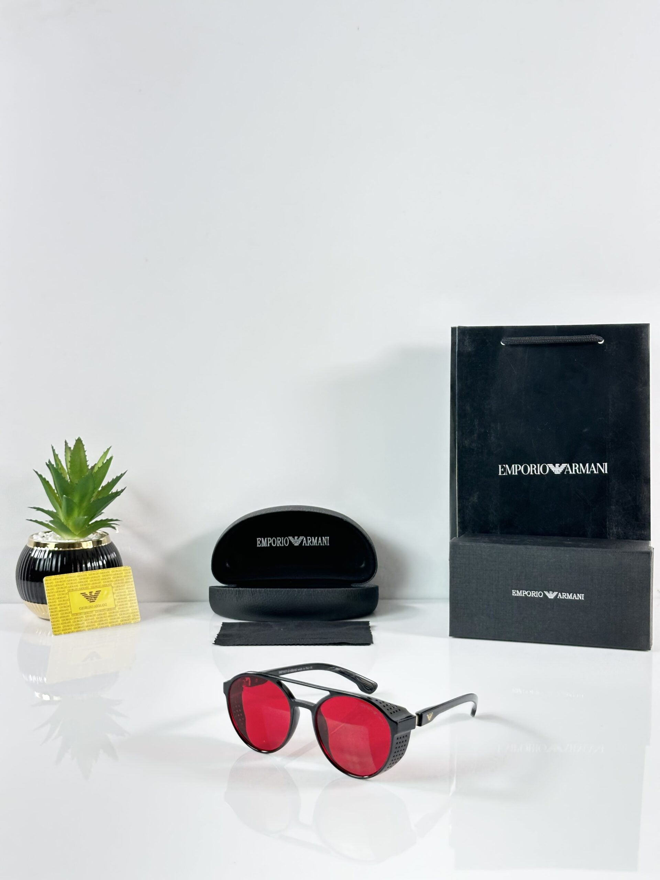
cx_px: 330
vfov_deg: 39.7
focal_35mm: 48
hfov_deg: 30.3
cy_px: 440
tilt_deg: -5.9
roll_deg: +0.3
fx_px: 1220
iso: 50
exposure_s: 1/50
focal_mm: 6.86
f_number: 1.78
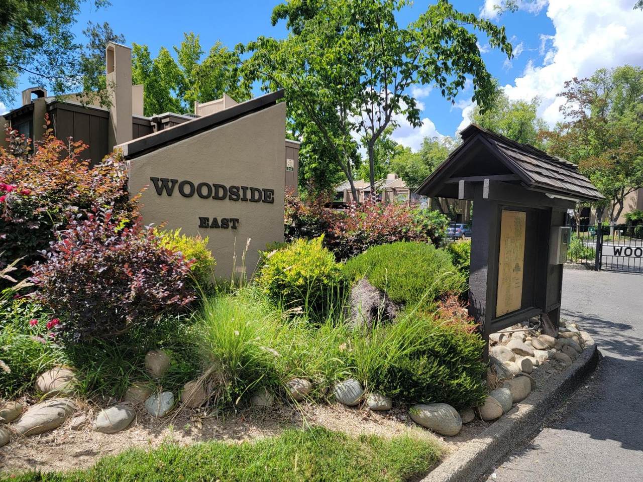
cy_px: 241
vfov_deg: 56.8
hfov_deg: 71.6
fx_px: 446
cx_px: 322
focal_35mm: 24
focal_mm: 6.7
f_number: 1.8
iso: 16
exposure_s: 1/556
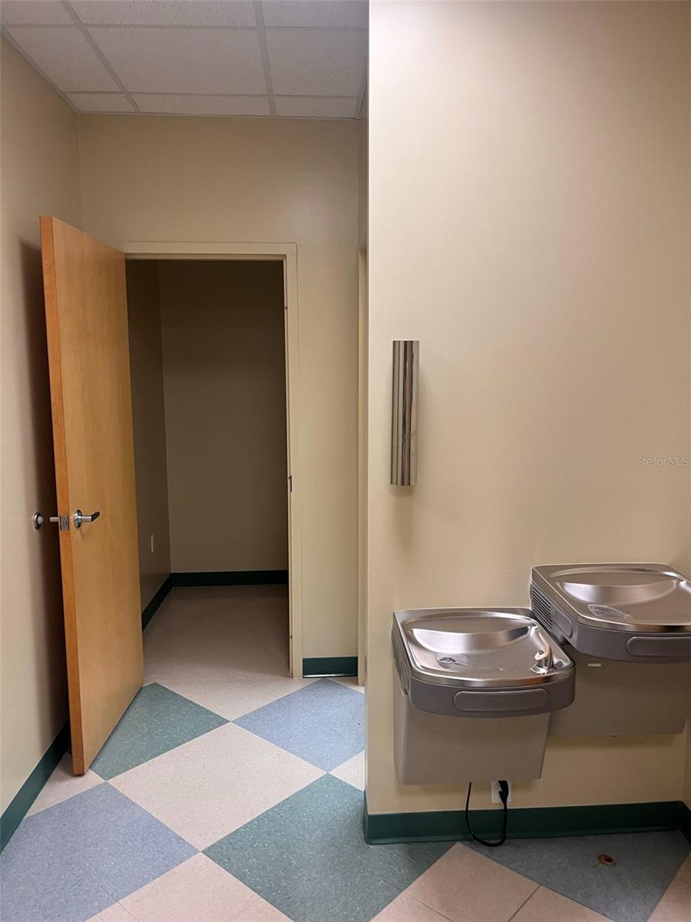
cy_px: 461
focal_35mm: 26
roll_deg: -0.9
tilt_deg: -6.4
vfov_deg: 67.3
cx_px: 346
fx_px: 692
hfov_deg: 53.1
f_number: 1.6
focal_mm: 5.1
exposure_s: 1/60
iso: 100
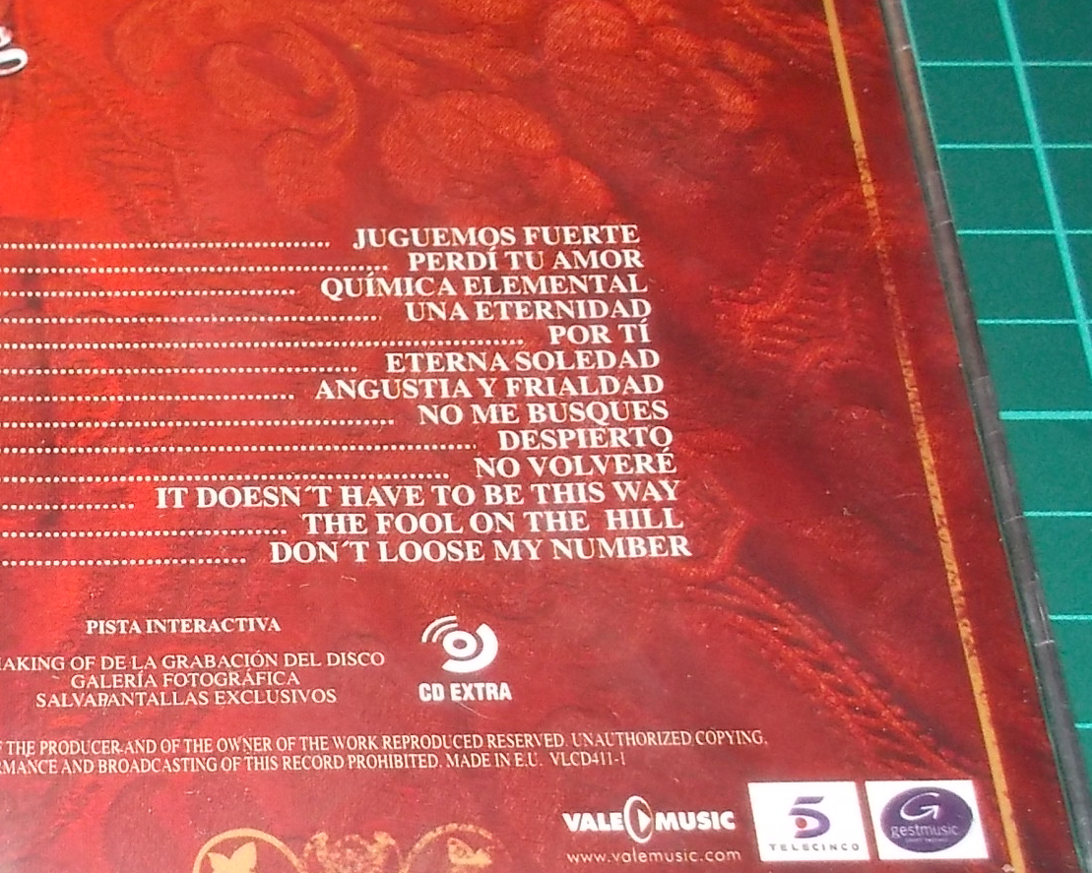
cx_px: 129
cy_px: 526
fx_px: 1874
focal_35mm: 58
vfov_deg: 26.2
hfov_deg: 31.1
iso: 200
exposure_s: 1/30
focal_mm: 4.1
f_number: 3.3
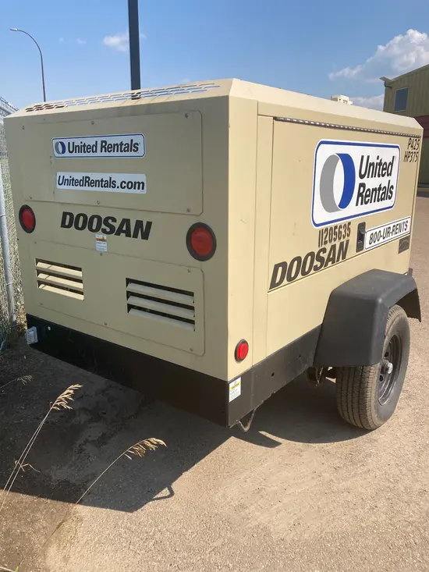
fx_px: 463
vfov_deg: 63.4
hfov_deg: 49.8
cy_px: 286
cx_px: 214
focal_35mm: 28
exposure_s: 1/2288
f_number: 1.8
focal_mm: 3.99
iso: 20
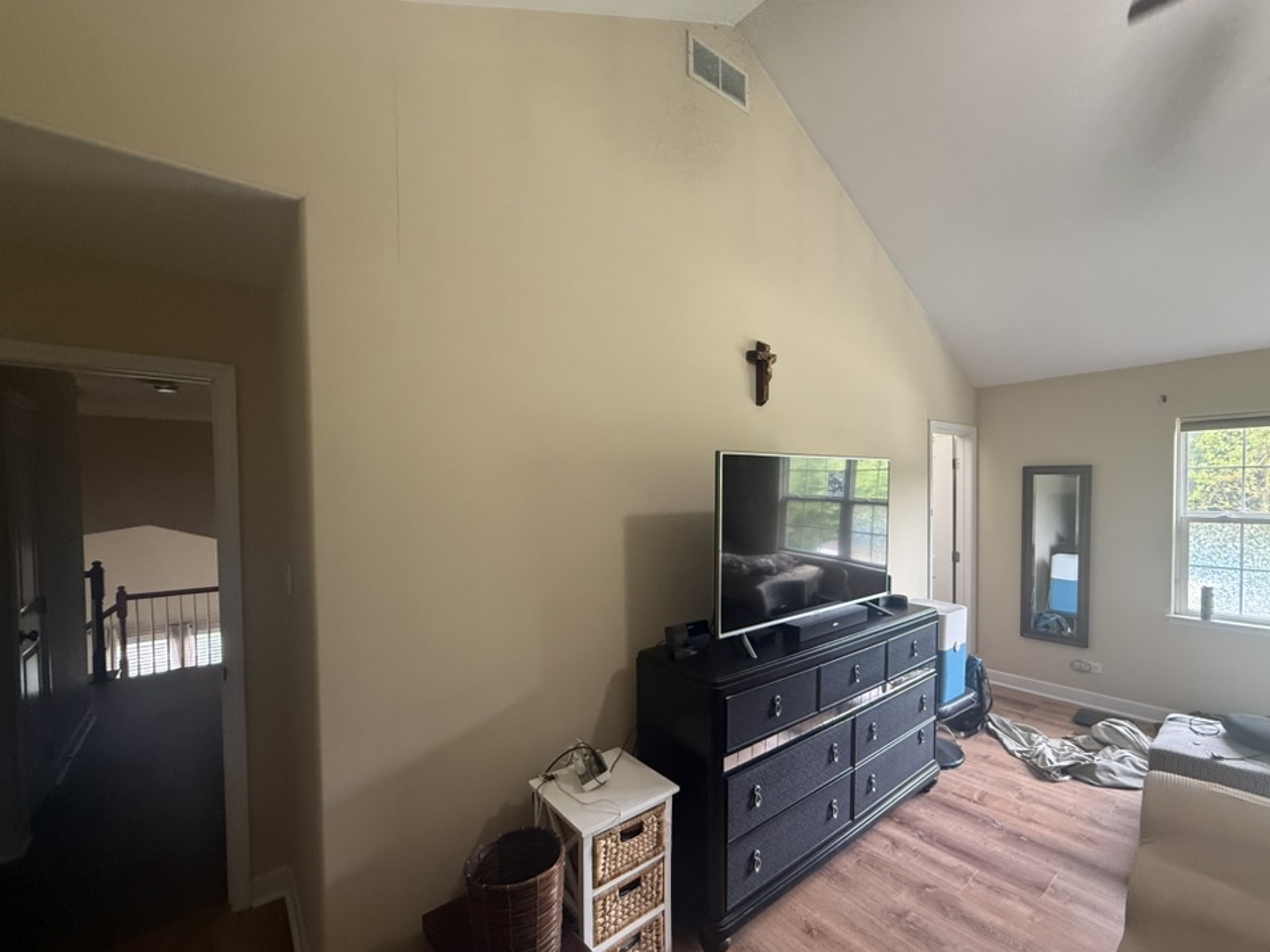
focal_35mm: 15
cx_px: 674
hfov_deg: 98.1
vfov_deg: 81.7
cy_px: 502
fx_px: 550
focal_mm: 2.22
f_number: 2.2
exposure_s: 1/60
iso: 400
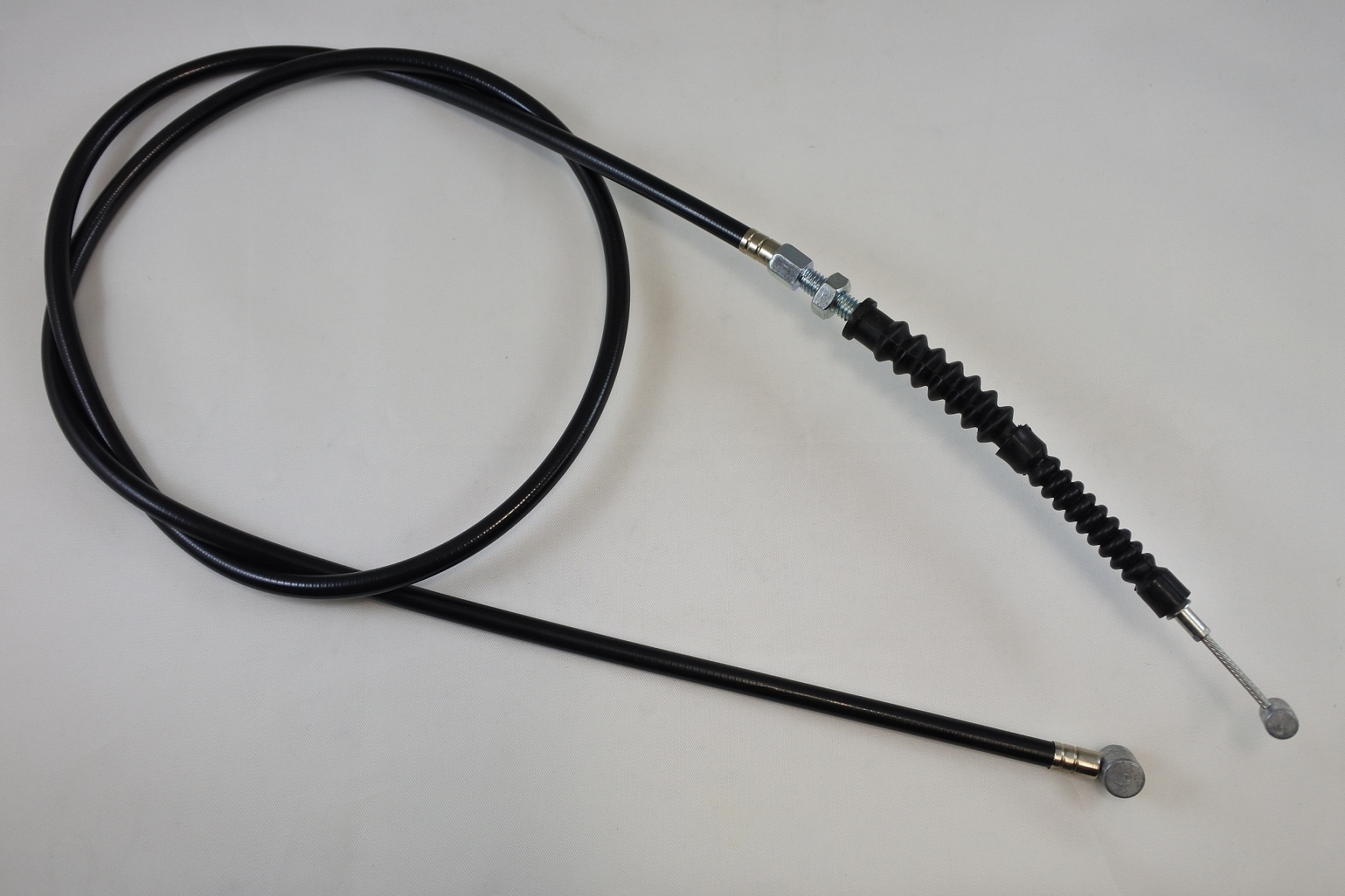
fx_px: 1233
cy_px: 448
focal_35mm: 33
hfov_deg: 57.2
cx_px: 672
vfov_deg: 40.0
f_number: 3.8
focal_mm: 12.3
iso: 320
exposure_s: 1/250
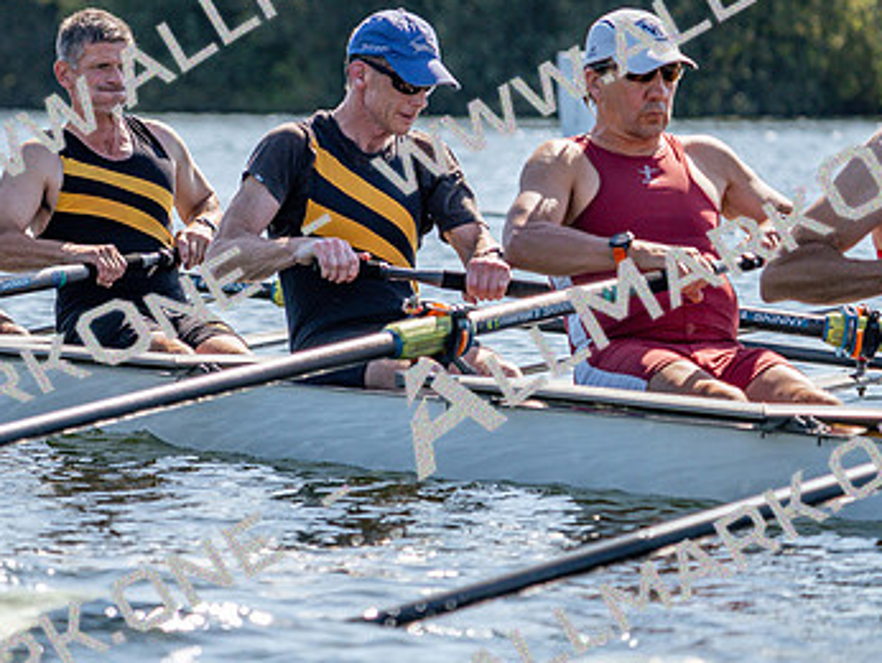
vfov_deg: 4.6
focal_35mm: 322
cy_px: 238
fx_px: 8210
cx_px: 186
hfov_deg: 6.1
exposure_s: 1/2000
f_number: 5.6
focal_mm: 200
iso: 400
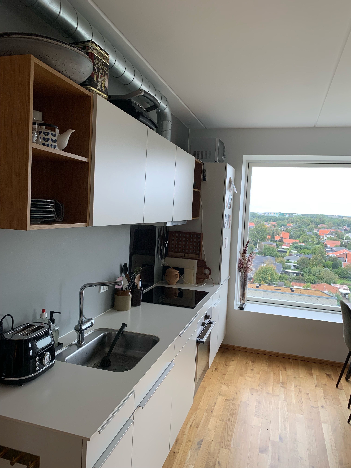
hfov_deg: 53.1
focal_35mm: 26
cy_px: 234
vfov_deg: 67.3
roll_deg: -3.1
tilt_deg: -3.0
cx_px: 176
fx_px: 352
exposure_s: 1/121
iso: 64
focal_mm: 4.25
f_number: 1.8
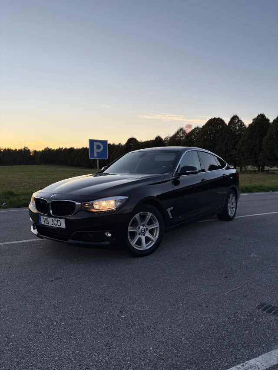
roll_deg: -0.7
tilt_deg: -3.9
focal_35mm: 26
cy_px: 185
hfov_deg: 53.1
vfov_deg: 67.3
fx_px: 278
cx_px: 139
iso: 50
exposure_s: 1/489
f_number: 1.6
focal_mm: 5.96
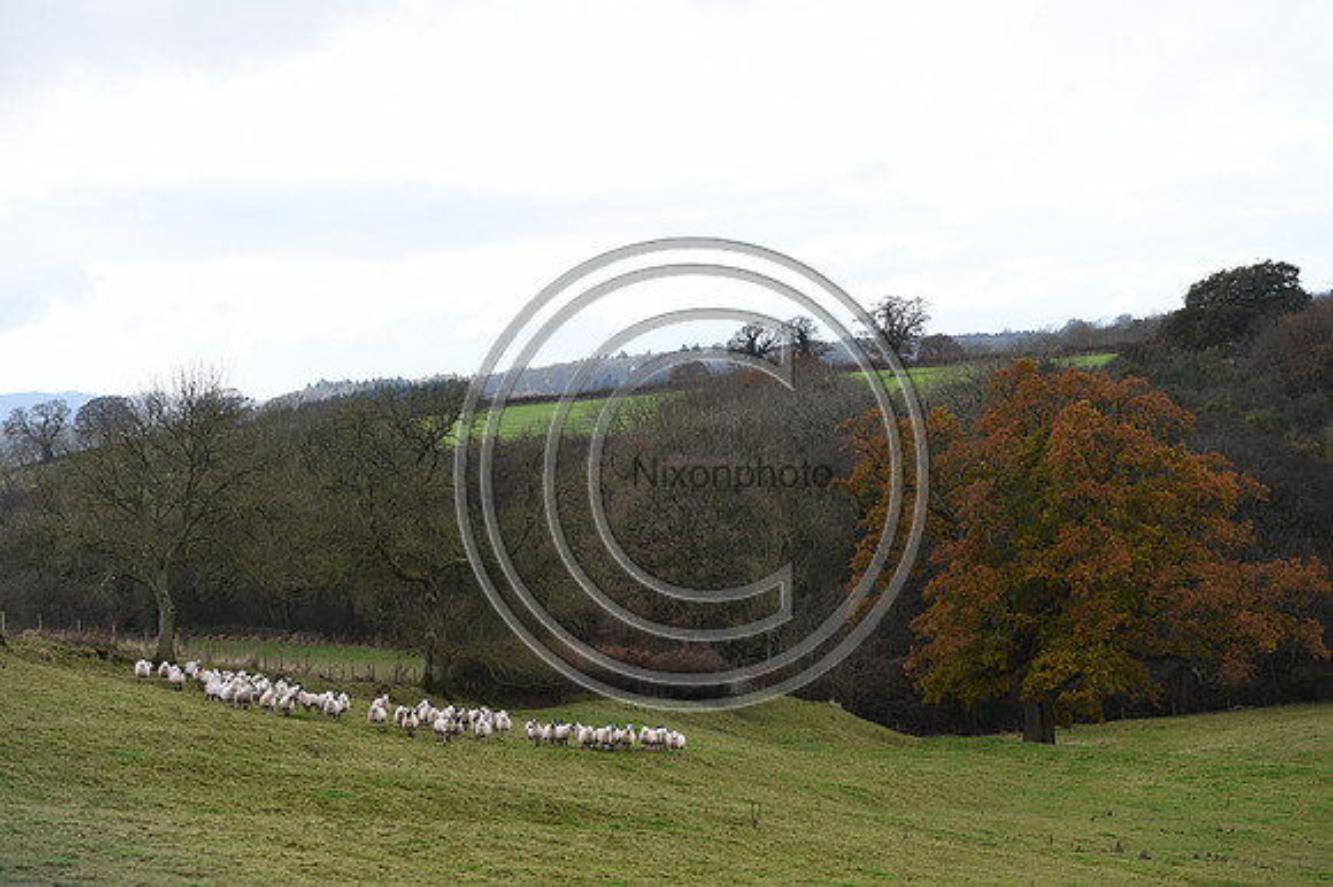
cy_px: 444
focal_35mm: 90
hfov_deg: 22.6
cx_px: 666
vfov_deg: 15.2
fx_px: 3330
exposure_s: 1/1000
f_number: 4.5
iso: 560
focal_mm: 90
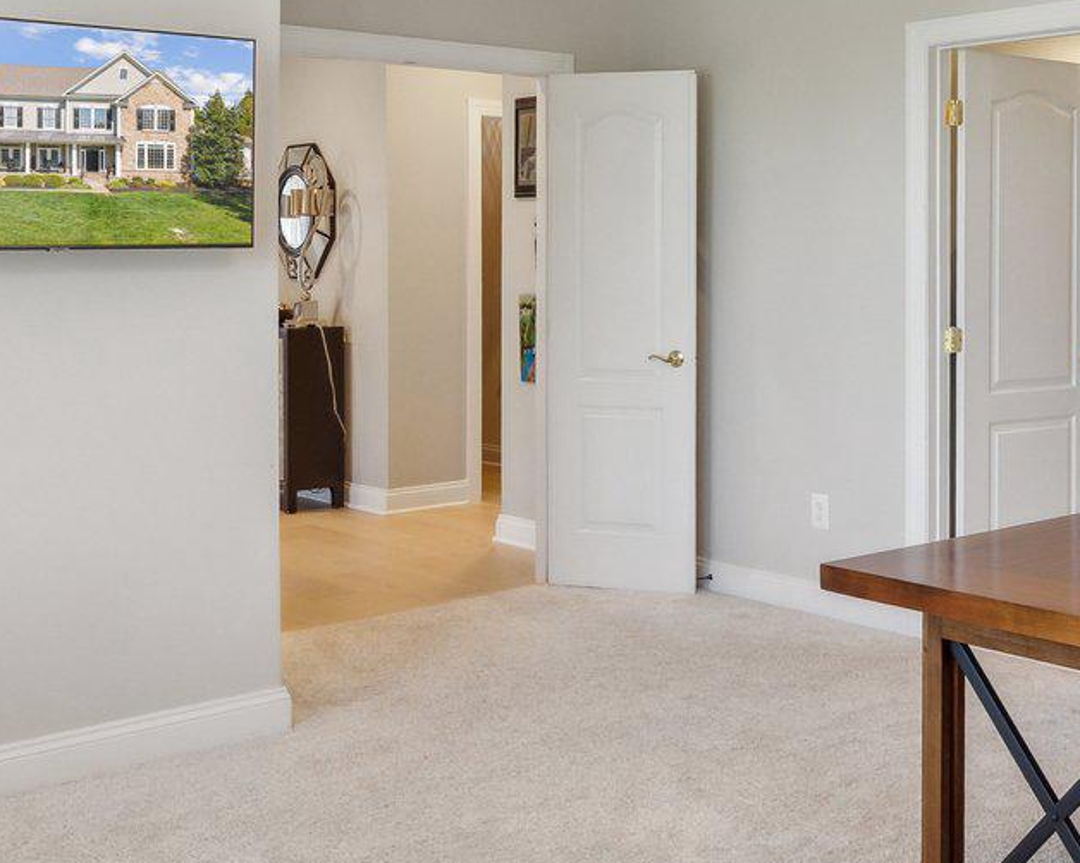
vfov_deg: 30.4
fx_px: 1566
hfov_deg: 36.4
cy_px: 247
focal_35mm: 49
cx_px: 901
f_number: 7.1
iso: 800
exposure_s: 1/40
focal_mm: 16
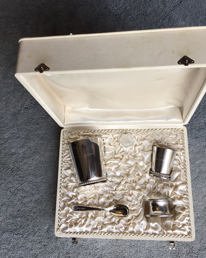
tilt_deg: -73.6
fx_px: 236
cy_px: 131
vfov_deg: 57.2
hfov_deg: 47.1
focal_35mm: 31
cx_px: 105
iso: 32
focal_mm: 4.15
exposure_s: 1/100
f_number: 2.2
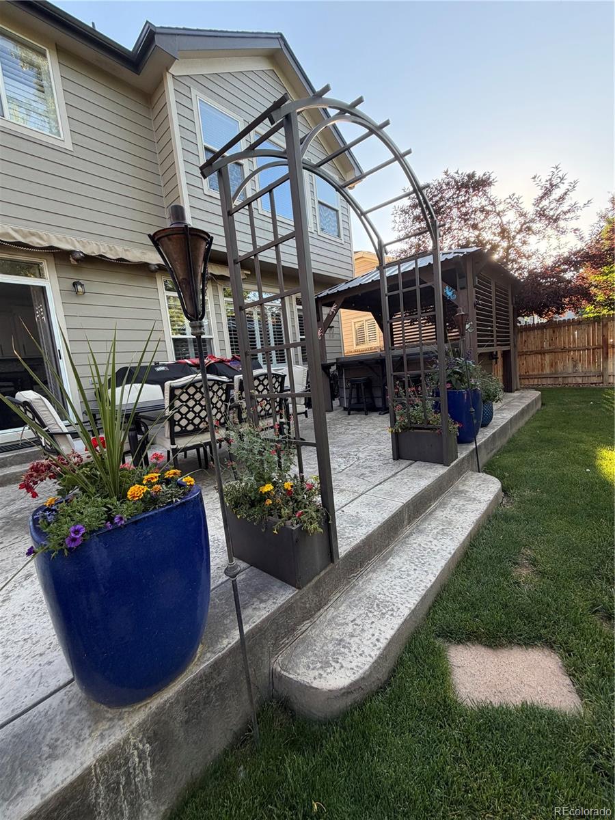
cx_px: 308
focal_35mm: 14
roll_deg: +6.7
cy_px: 410
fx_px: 332
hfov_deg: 85.7
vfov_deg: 102.1
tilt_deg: -5.1
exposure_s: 1/136
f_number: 2.2
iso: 64
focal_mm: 2.22
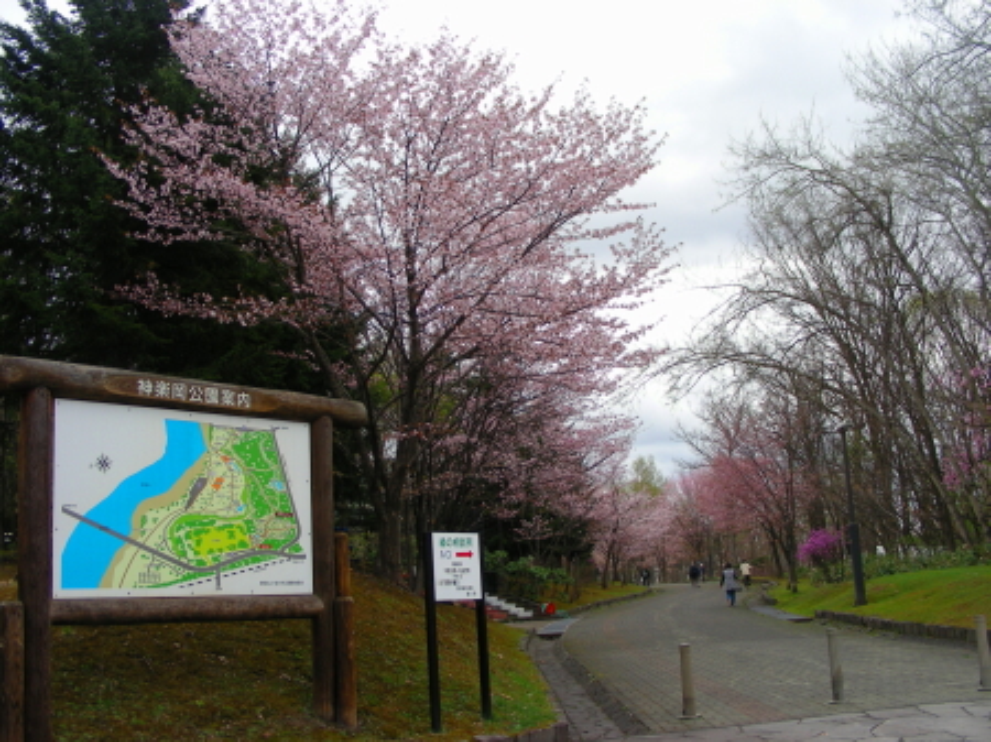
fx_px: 1173
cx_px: 496
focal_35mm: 41
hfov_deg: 45.8
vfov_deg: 35.1
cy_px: 371
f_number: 3.5
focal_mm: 6.8
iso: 50
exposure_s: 1/135
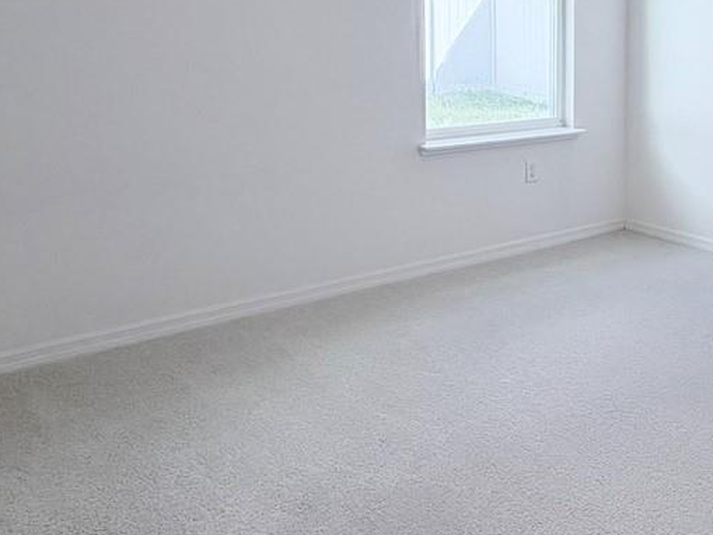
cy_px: 140
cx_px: 756
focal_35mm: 44
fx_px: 906
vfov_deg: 32.3
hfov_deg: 37.1
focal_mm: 2.22
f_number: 2.2
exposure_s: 1/120
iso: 100
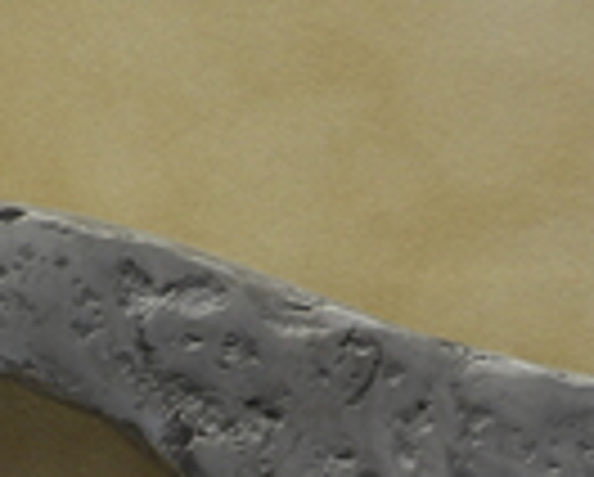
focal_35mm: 1170
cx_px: 202
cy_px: 506
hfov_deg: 1.7
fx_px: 20599
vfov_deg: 1.3
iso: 1000
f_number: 6.3
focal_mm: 250
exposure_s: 1/125
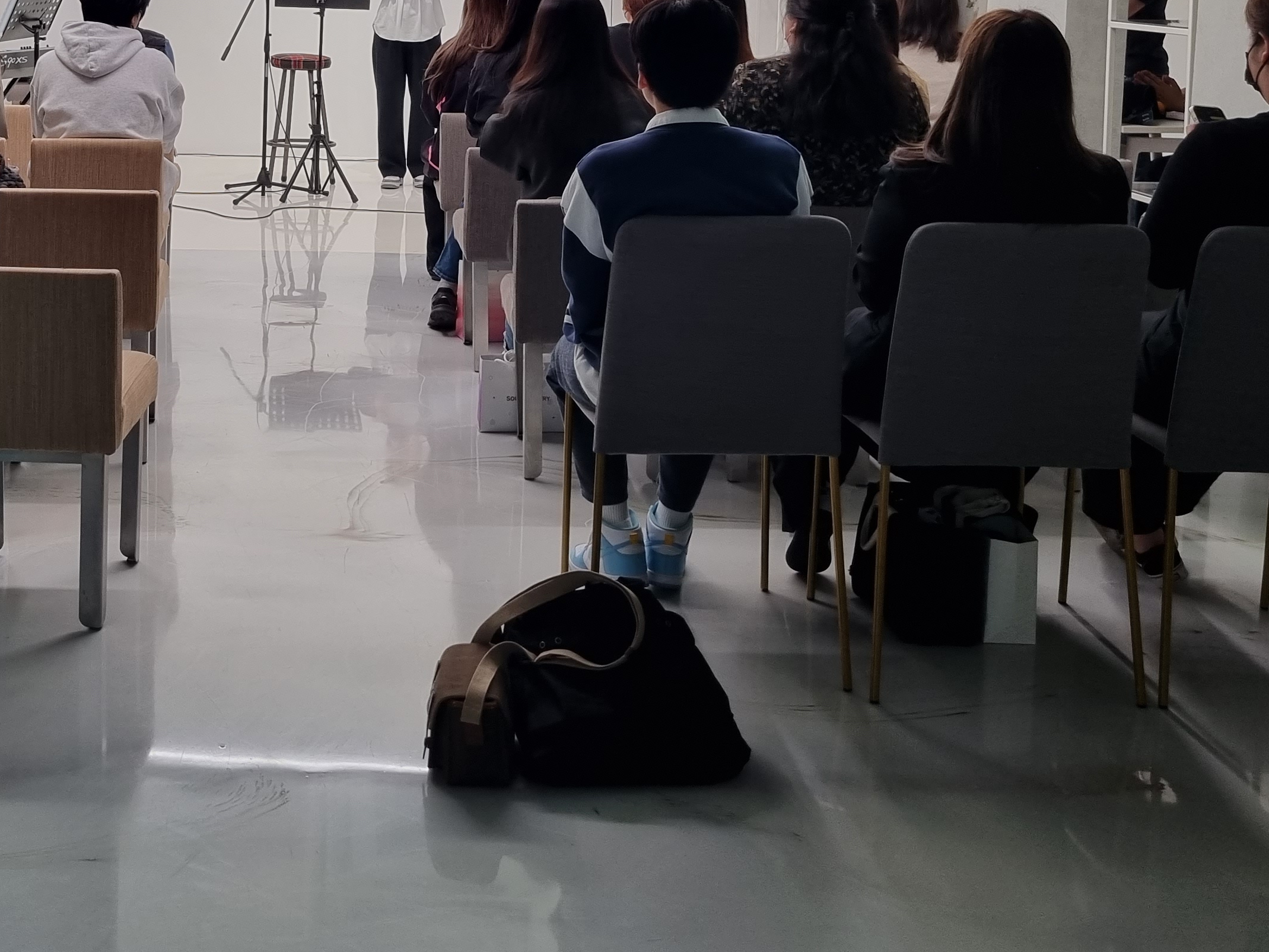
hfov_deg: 38.1
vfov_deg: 28.4
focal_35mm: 49
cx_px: 348
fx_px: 1797
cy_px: 67
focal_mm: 5.4
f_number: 1.8
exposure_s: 1/120
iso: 80
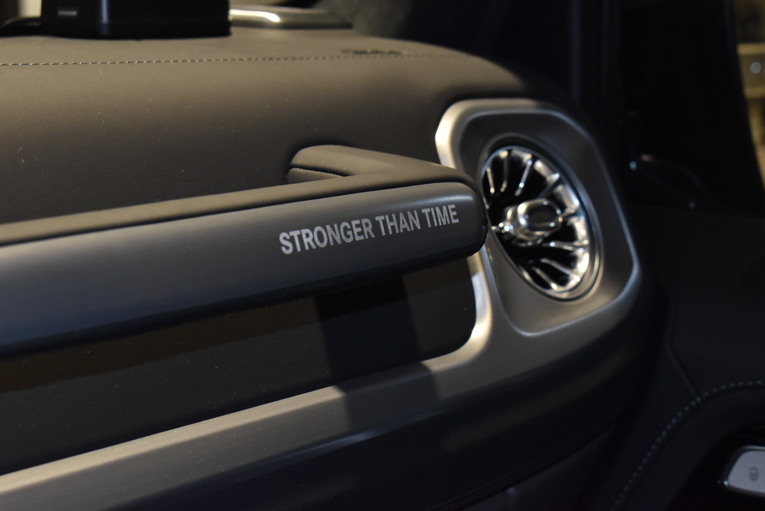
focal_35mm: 82
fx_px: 1754
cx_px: 382
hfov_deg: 24.6
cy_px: 256
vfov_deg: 16.6
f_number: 8
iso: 1400
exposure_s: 1/100
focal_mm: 55
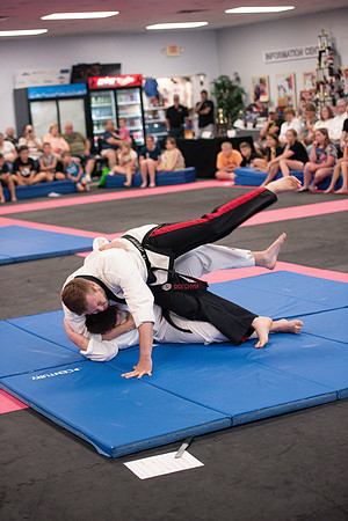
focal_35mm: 70
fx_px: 1015
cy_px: 260
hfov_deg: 19.5
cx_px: 174
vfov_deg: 28.8
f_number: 2.8
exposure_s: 1/400
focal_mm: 70
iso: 1600
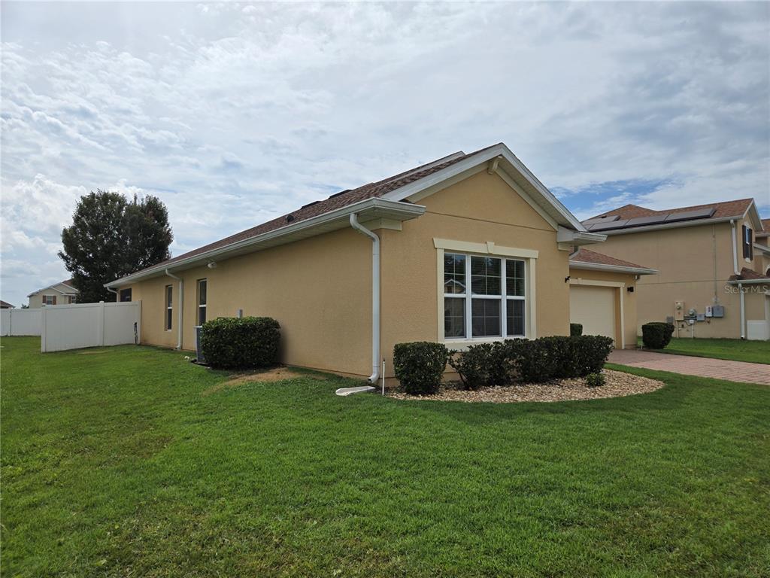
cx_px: 385
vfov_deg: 58.9
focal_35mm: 23
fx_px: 512
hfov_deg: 73.9
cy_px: 289
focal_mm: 5.4
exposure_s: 1/3628
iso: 25
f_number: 1.8
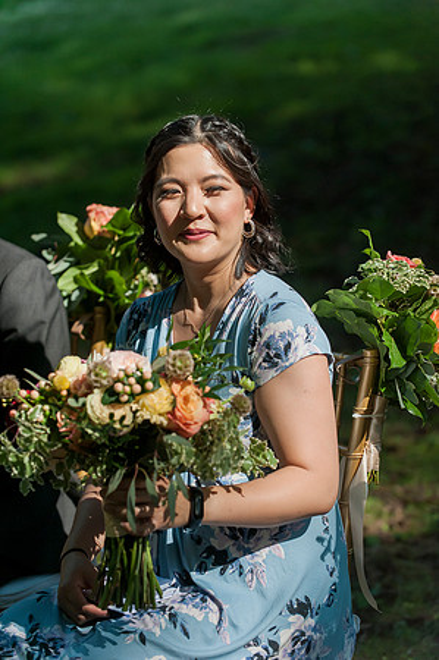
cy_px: 330
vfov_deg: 18.6
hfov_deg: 12.4
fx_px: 2017
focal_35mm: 110
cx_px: 220
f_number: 3.5
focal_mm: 110
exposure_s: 1/6400
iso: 800
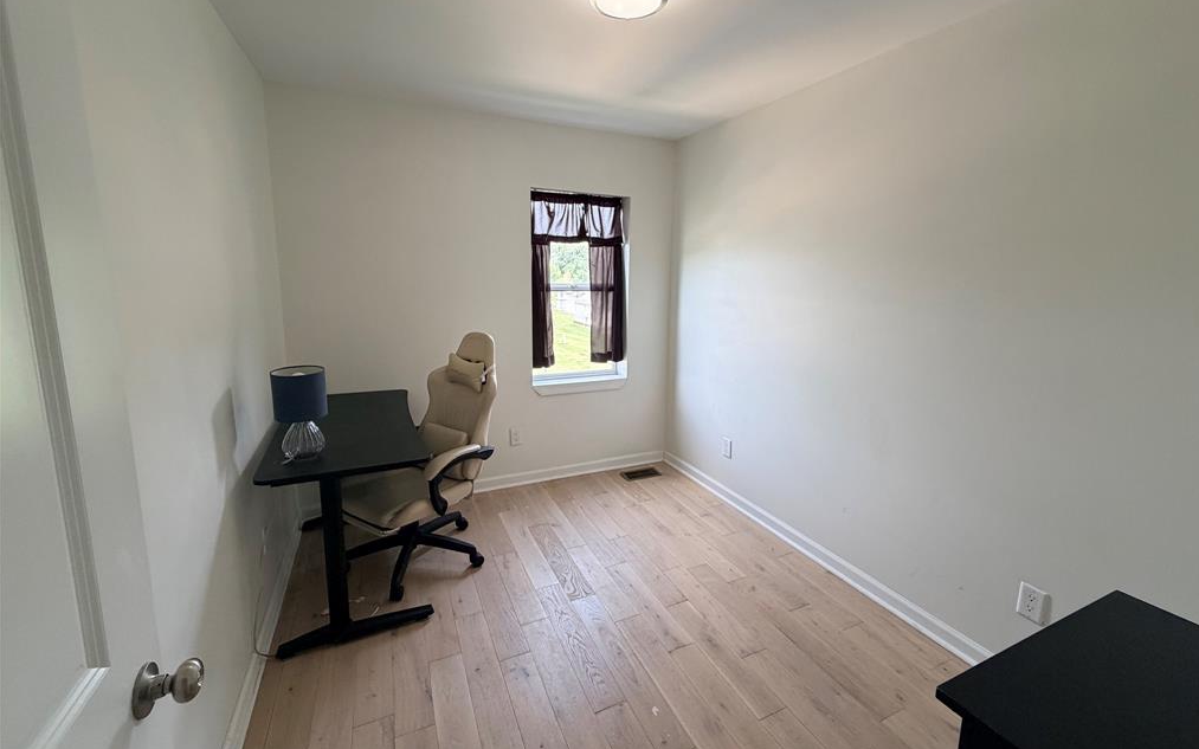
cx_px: 605
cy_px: 347
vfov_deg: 74.7
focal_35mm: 15
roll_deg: -0.3
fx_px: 490
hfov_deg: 101.5
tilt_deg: -8.9
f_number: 2.2
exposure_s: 1/120
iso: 250
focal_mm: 2.22
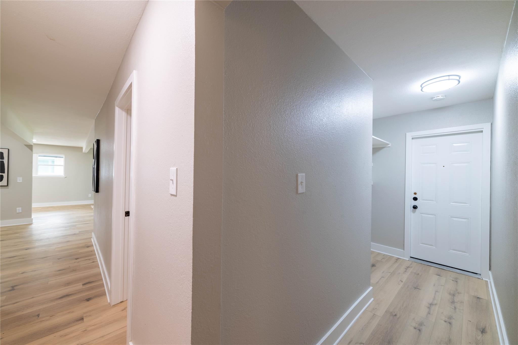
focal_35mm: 14
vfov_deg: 81.2
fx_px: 201
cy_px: 172
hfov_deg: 104.2
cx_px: 259
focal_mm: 14
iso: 100
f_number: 11
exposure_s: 1/25
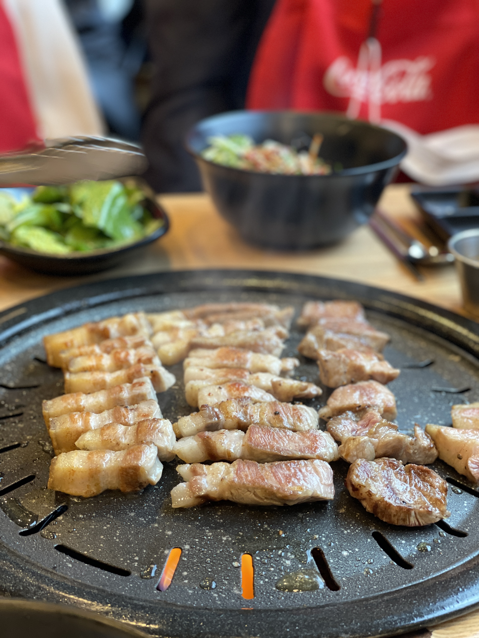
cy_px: 319
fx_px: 959
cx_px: 240
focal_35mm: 52
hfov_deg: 28.0
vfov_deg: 36.8
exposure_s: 1/40
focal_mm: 6
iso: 200
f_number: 2
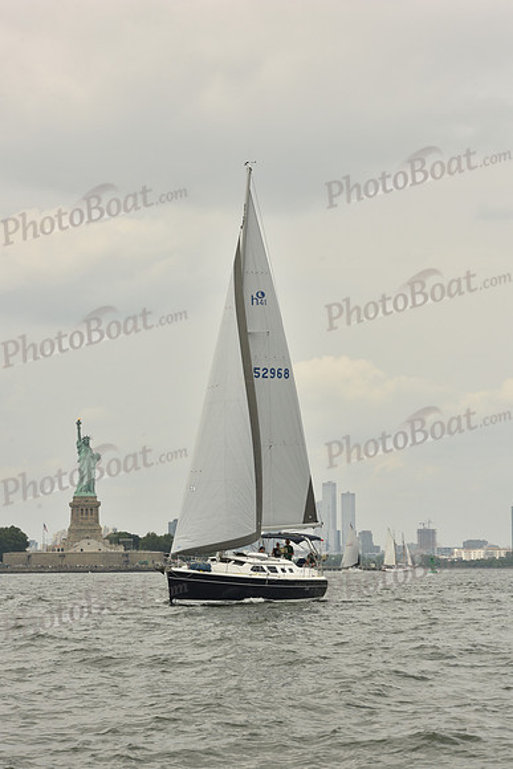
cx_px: 256
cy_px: 384
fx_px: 2136
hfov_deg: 13.7
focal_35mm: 100
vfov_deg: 20.4
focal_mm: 100
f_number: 11
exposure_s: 1/640
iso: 250
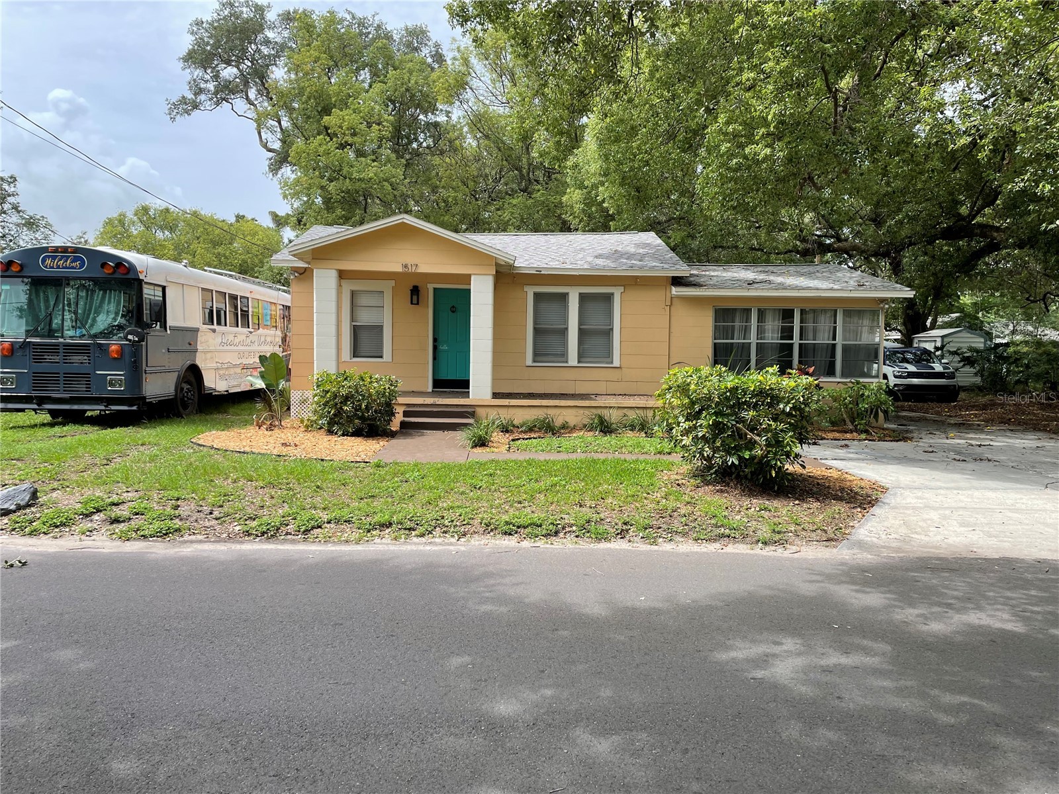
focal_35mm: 26
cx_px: 530
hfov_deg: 67.3
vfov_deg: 53.1
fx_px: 795
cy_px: 397
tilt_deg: -2.4
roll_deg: -0.7
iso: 32
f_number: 1.6
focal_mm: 4.2
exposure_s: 1/1289
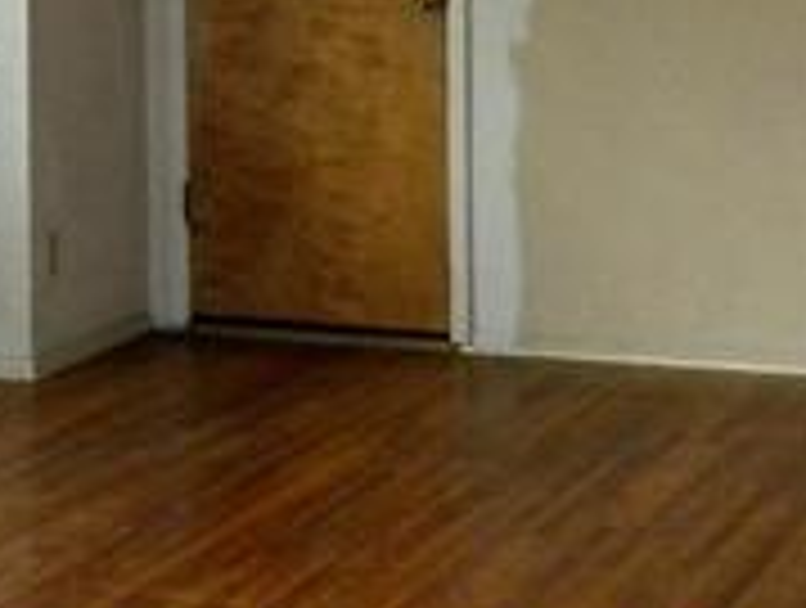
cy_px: -122
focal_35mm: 132
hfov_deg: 14.7
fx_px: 3080
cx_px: 41
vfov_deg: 11.1
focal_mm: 6.6
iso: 400
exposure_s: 1/66.2
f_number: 3.5
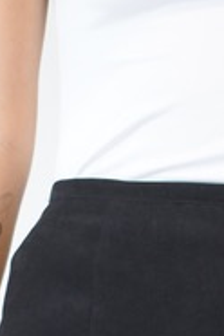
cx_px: 175
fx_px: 2211
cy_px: 777
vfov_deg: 8.1
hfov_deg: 5.8
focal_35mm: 237
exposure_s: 1/60
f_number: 4
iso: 640
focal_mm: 27
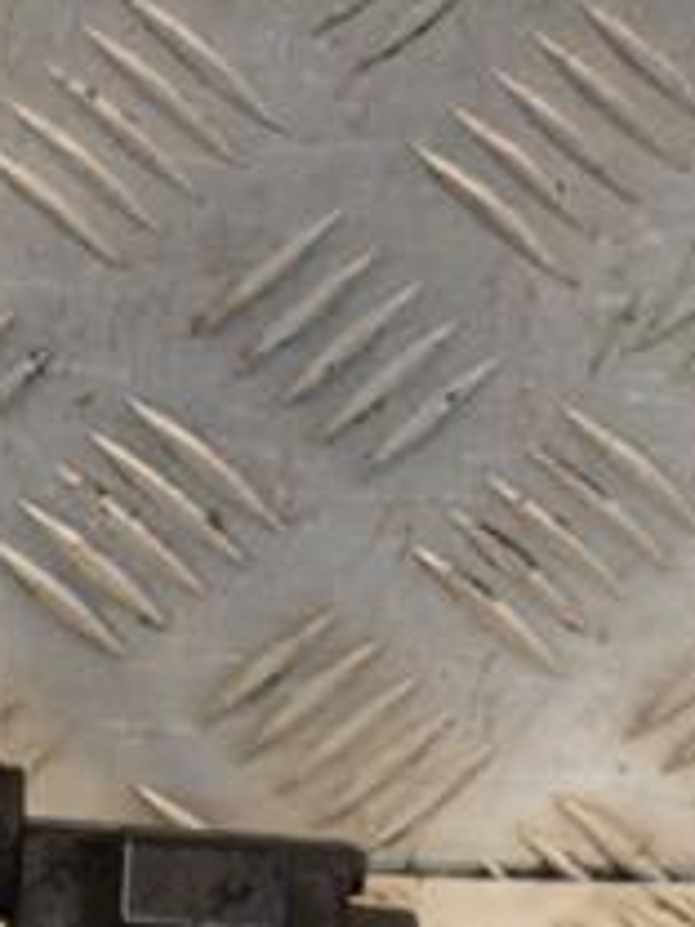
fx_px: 8336
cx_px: 209
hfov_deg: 4.8
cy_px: 851
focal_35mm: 311
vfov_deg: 6.3
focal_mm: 75
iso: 800
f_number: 7.1
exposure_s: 1/200
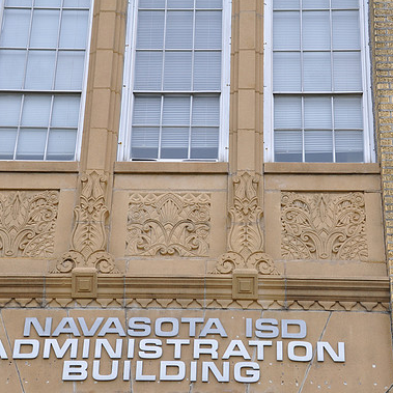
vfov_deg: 22.2
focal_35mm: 78
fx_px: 1002
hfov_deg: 22.2
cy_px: 194
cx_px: 208
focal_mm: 40
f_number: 10
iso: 200
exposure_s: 1/100
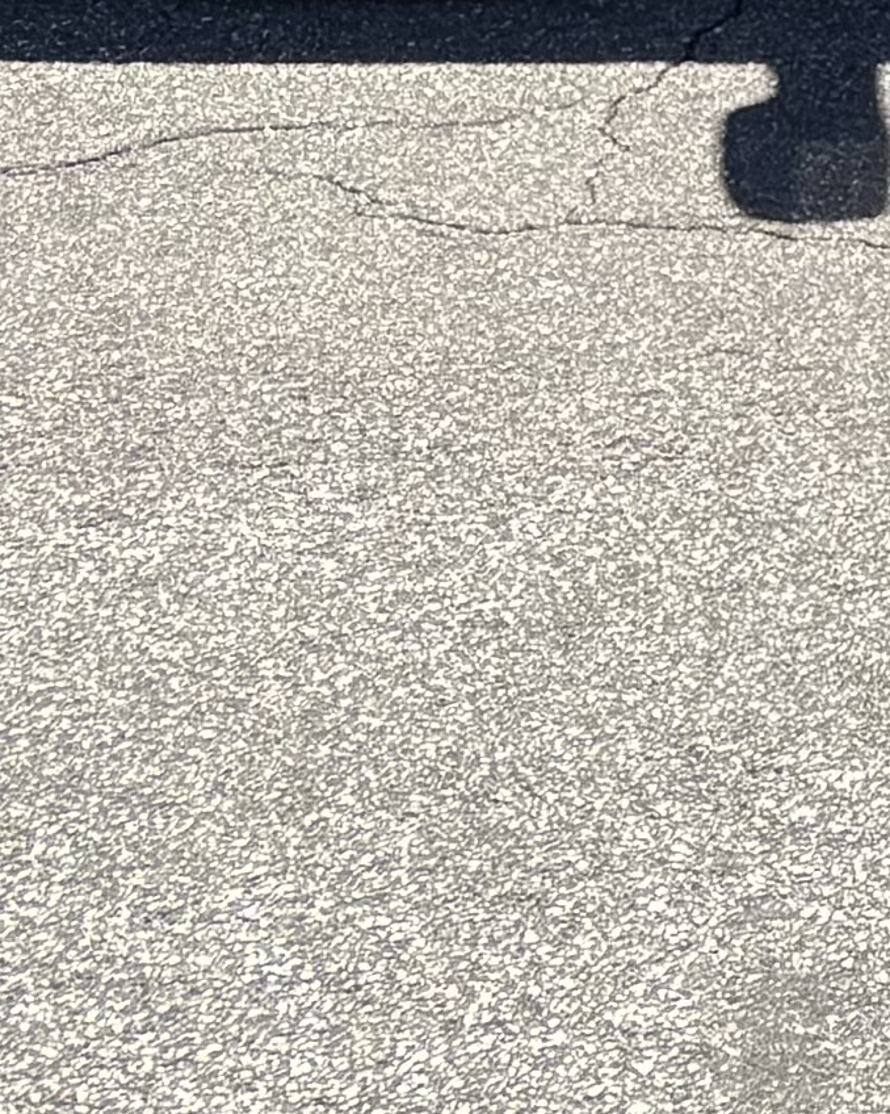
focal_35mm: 171
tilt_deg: -5.3
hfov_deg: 7.3
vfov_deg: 9.9
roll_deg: -1.8
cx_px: 3168
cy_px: -1587
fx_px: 5632
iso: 50
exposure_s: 1/1751
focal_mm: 5.96
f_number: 1.6
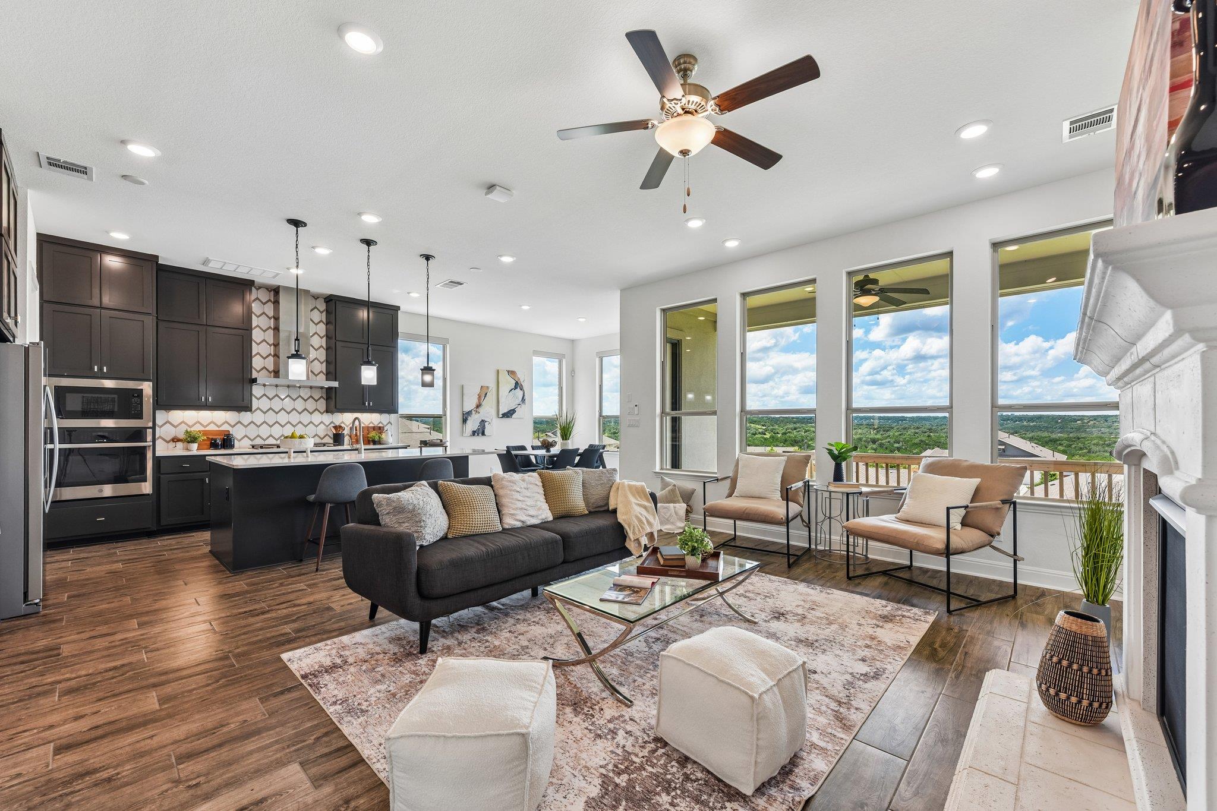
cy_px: 406
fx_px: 473
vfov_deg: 81.2
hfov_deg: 104.3
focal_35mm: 14
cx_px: 608
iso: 100
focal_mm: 14
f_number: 8
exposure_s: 1/25
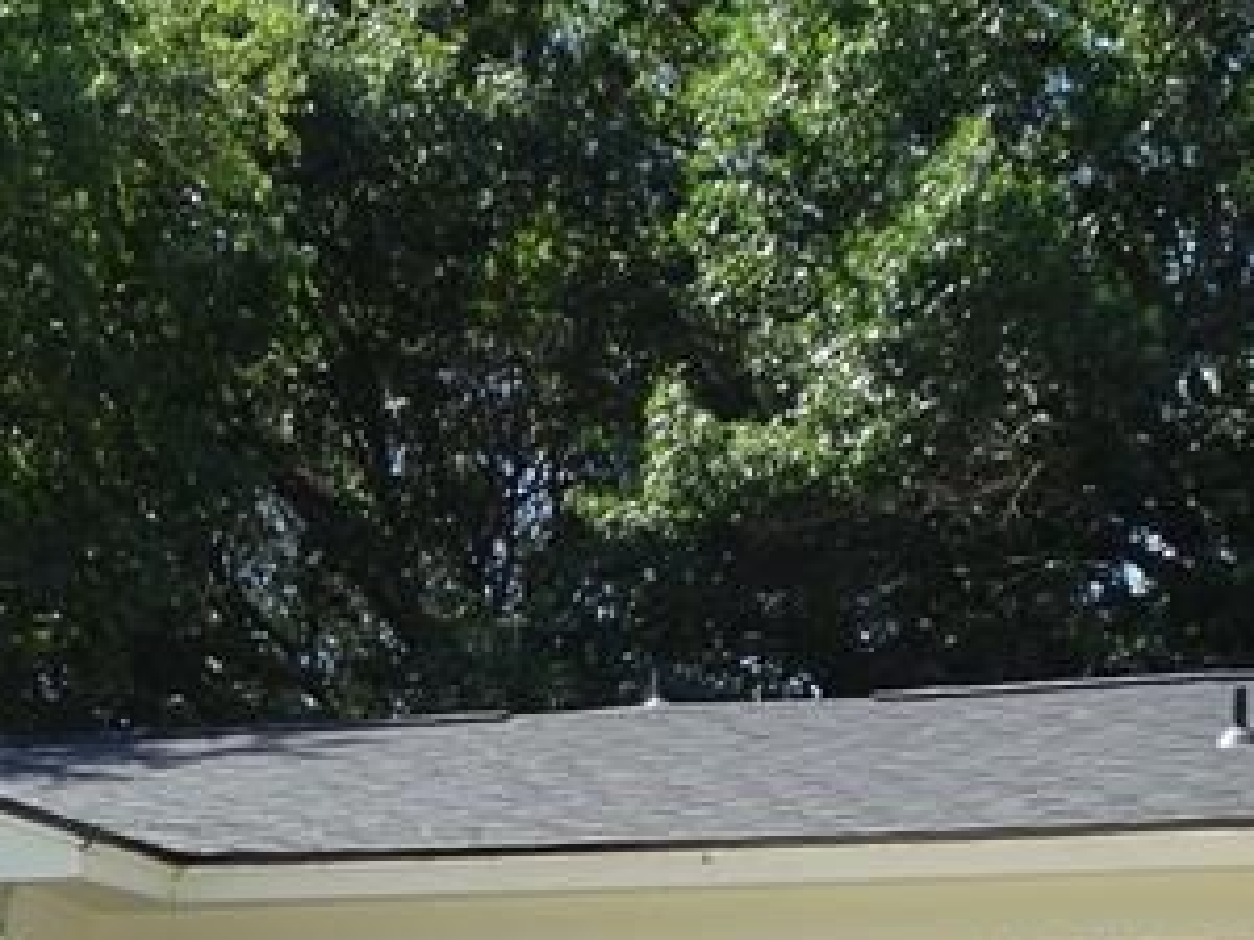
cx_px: 268
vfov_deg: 16.9
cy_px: 1253
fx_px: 2971
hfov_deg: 23.5
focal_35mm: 82
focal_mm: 4.1
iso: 80
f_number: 3.5
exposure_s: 1/400
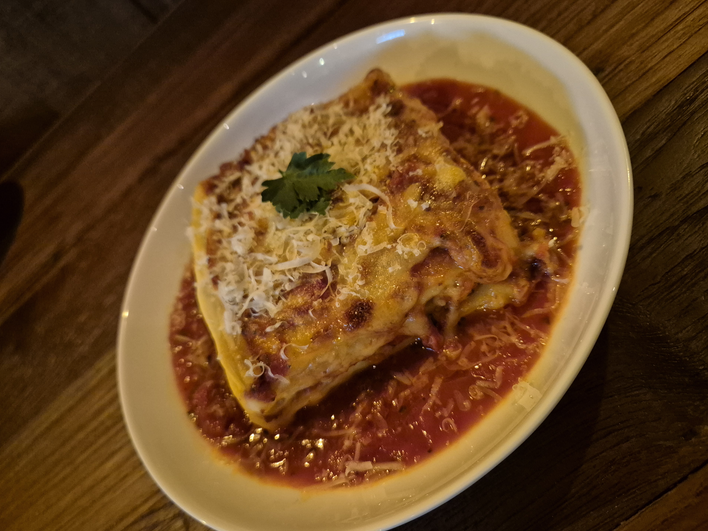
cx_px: 364
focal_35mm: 24
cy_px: 271
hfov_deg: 71.6
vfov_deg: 56.8
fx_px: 491
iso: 2000
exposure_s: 1/60
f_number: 1.8
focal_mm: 5.4
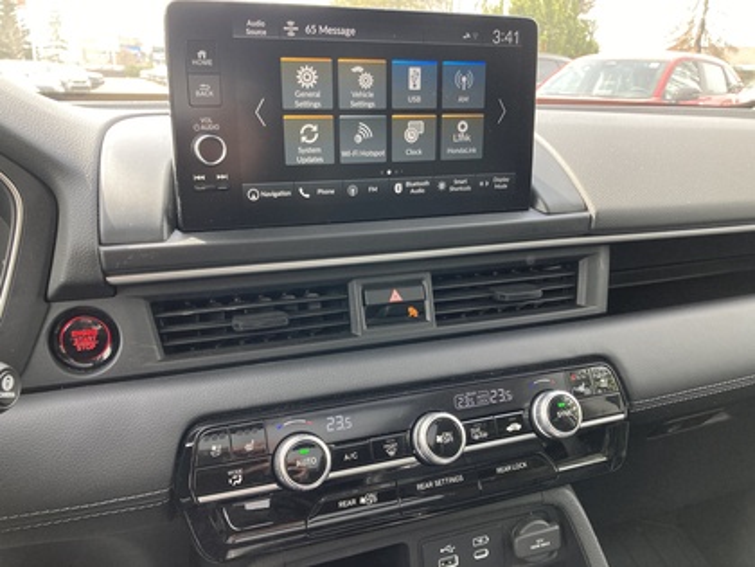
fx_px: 611
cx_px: 378
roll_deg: -3.0
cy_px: 284
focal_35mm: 28
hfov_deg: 63.4
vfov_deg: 49.7
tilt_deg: -18.2
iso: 50
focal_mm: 3.99
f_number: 1.8
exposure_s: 1/121
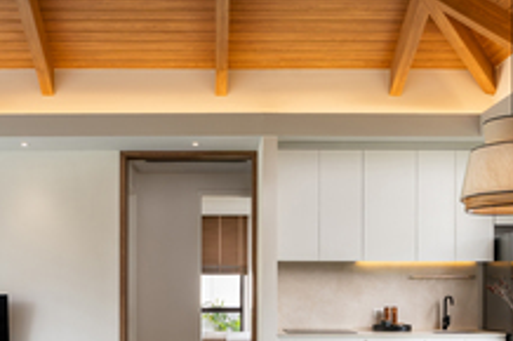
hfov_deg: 41.8
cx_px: 219
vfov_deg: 27.7
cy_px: 295
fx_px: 669
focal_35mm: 47
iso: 200
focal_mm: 16
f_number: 11
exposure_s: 1/15
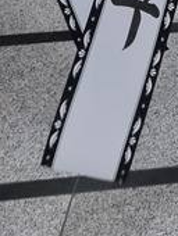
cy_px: -240
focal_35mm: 122
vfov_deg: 13.7
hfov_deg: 10.7
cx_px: 406
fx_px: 834
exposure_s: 1/40
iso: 160
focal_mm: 5.4
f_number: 1.8
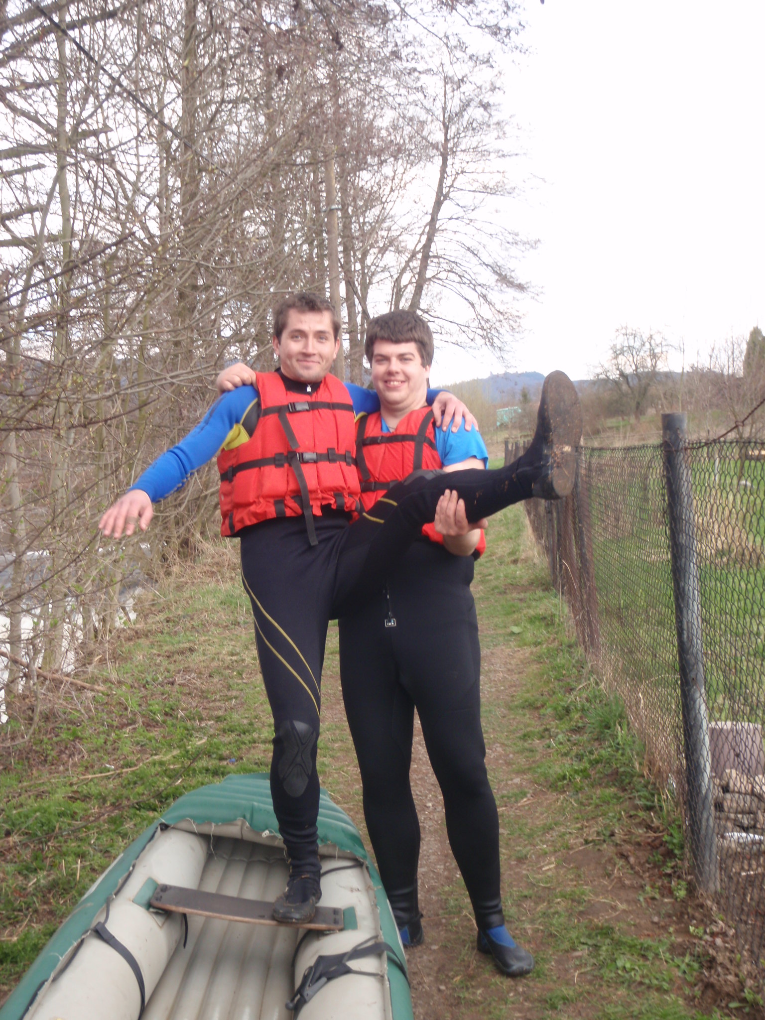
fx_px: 1238
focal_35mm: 42
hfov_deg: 34.3
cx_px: 382
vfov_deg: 44.8
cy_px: 510
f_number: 4.3
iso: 64
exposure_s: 1/50
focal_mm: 7.57
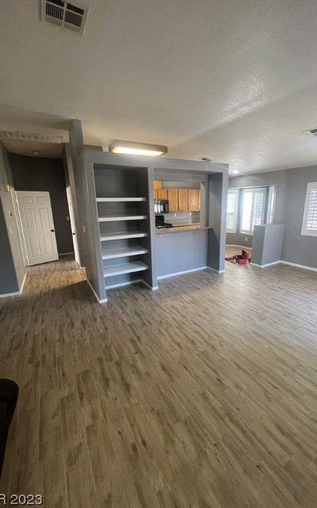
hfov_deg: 78.5
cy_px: 253
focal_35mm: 14
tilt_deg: -16.0
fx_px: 194
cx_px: 169
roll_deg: +1.0
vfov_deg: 105.3
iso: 250
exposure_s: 1/120
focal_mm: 1.57
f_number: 1.8
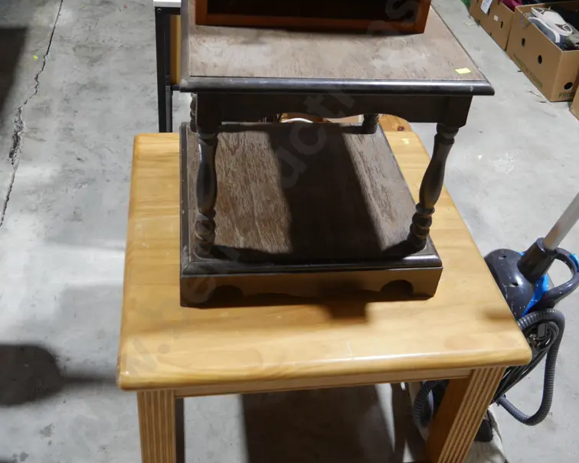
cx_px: 288
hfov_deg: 49.1
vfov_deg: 39.8
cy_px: 162
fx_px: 634
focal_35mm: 37
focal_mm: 14
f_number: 3.5
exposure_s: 1/60
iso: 250
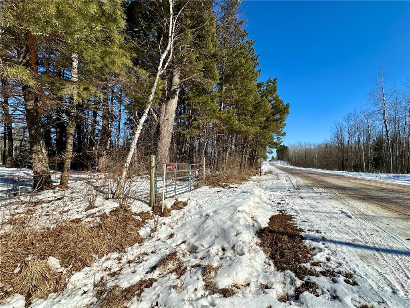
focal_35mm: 14
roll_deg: -0.2
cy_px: 154
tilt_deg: +3.5
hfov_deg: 102.1
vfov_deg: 85.7
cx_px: 205
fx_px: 166
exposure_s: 1/2817
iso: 50
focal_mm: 2.22
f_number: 2.2
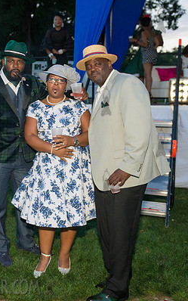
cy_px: 128
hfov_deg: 24.1
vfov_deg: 39.5
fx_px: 418
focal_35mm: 51
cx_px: -4
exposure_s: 1/500
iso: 1600
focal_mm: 26
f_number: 2.8
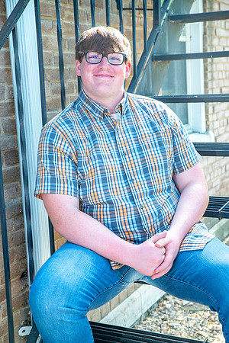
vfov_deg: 32.4
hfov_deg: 21.9
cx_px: 114
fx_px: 592
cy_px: 172
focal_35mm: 62
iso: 320
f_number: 7.1
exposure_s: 1/80
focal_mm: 62
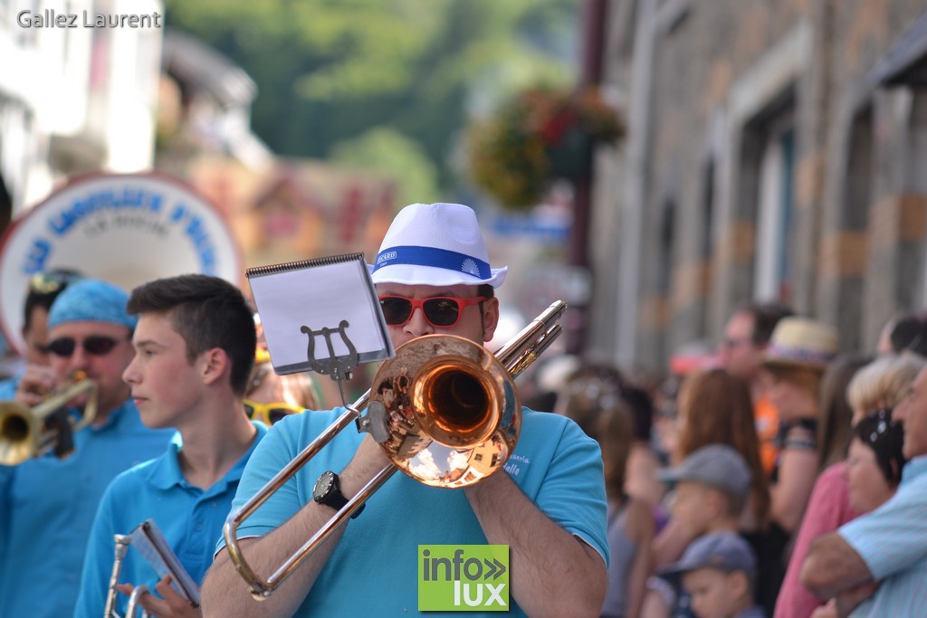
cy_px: 309
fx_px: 5794
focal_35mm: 225
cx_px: 464
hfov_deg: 9.1
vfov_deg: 6.1
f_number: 4
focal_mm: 150
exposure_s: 1/250
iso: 100
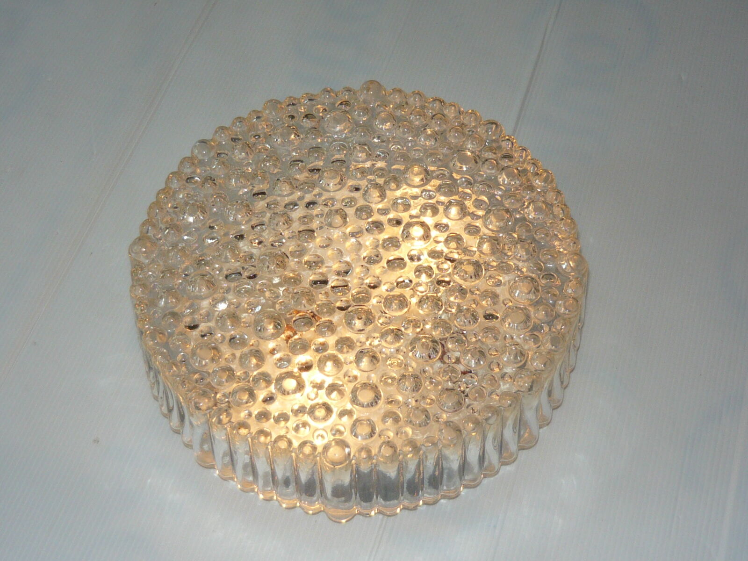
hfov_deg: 33.2
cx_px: 374
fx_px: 1253
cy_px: 280
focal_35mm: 58
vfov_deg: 25.2
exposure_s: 1/400
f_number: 2.9
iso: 100
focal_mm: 6
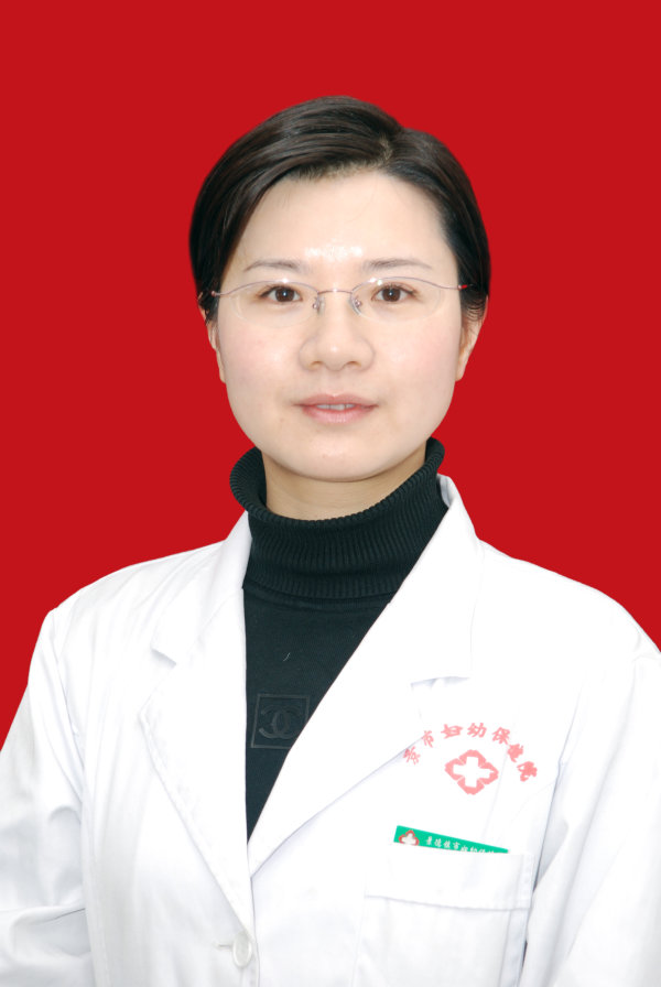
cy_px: 494
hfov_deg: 11.2
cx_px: 330
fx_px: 3377
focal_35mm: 123
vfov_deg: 16.6
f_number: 5.6
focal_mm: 82
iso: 250
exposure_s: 1/60
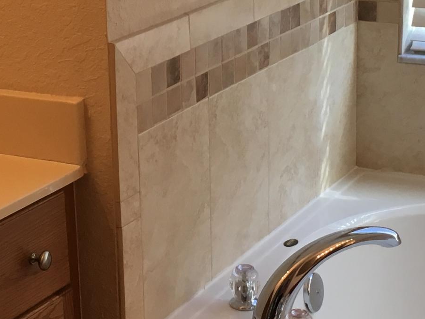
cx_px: 168
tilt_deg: -14.5
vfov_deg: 15.4
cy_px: 114
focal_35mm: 96
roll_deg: +1.6
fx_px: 1179
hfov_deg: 20.4
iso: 25
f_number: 2.2
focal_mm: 4.15
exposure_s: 1/30
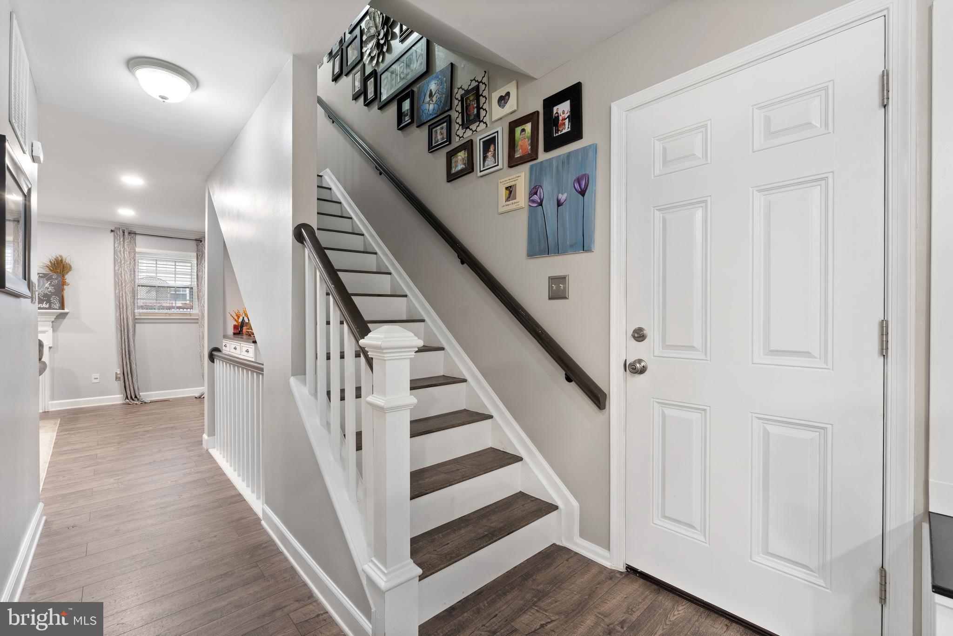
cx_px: 476
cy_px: 318
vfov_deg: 77.0
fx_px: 400
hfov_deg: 100.0
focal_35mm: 15
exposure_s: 1
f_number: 8
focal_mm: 15.1
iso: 500
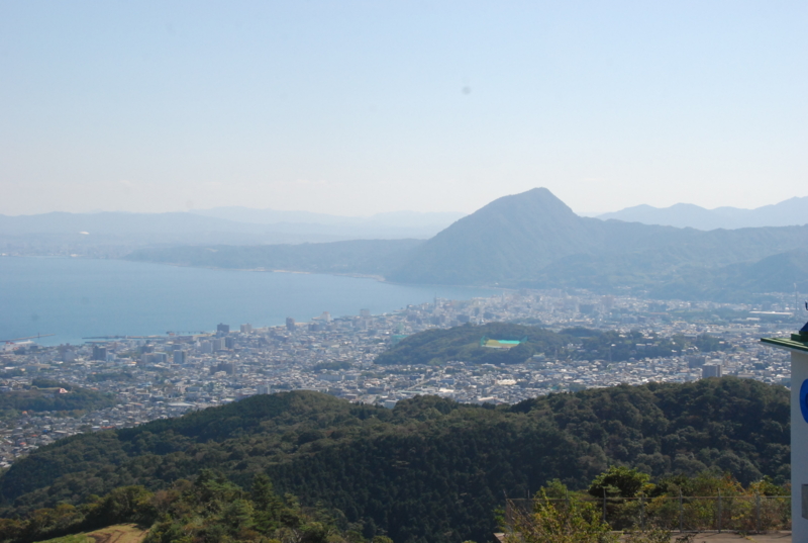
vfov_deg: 21.7
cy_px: 272
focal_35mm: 63
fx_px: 1417
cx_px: 404
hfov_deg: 31.8
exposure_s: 1/800
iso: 800
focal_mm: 42
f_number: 14
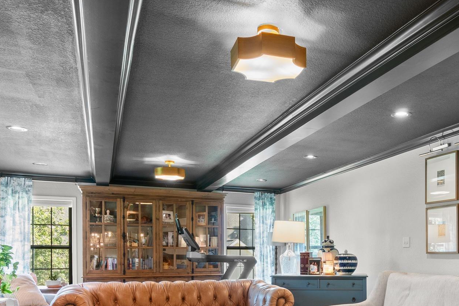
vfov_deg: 35.2
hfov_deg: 51.5
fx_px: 459
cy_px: 261
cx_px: 326
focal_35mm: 36
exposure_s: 1
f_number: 9
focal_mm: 12
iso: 250
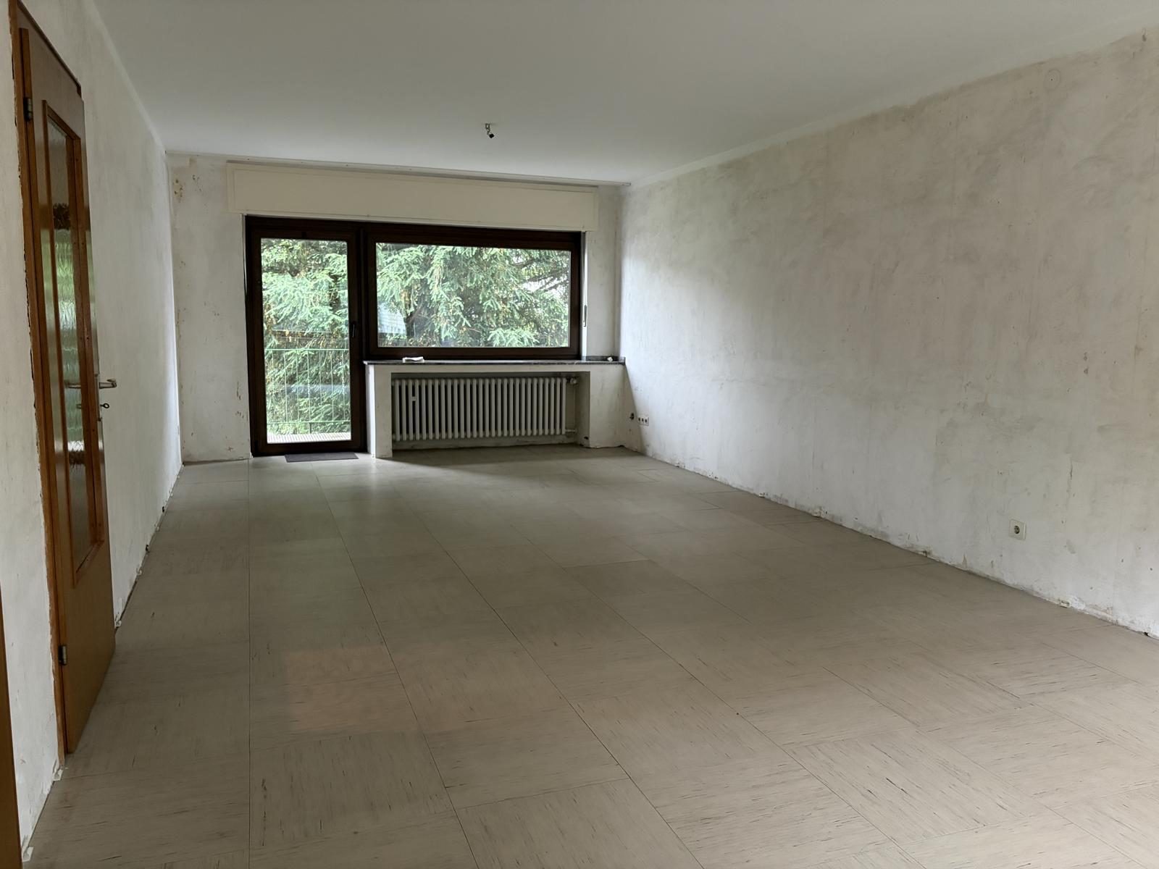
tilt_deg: -6.2
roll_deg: +0.5
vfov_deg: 53.1
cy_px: 434
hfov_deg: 67.3
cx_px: 580
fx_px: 871
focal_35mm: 26
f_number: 1.6
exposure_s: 1/52
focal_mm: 5.96
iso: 500
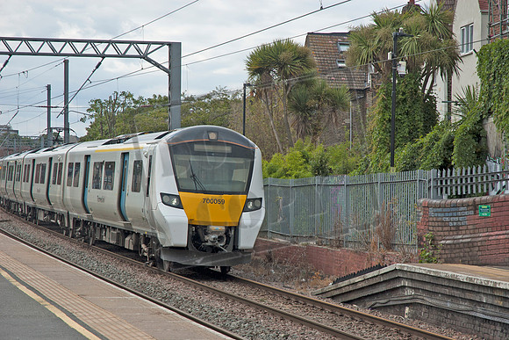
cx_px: 254
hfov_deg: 19.5
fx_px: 1485
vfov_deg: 13.0
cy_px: 170
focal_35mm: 105
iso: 250
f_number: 5.6
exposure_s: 1/500
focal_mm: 70
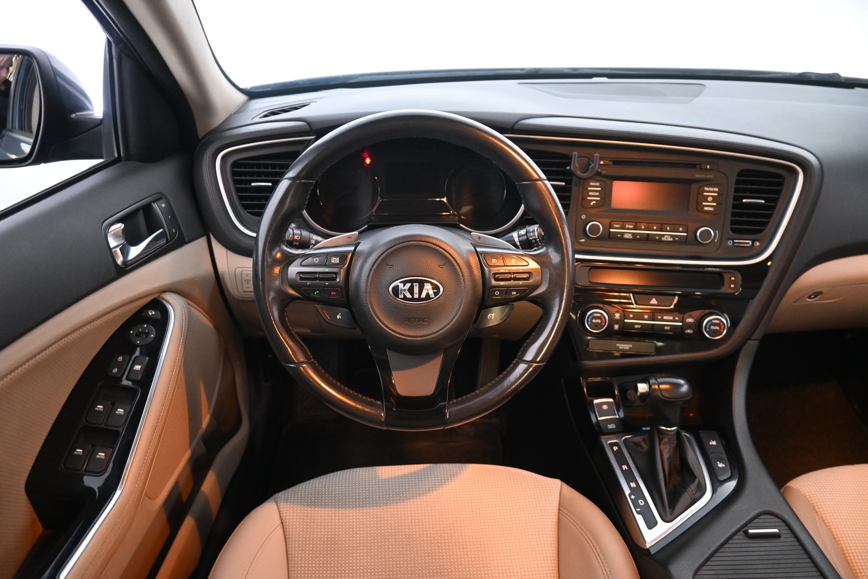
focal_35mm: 24
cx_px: 434
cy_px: 290
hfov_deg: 73.7
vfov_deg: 53.1
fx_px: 579
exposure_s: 1/25
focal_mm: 16
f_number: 3.5
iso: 3200
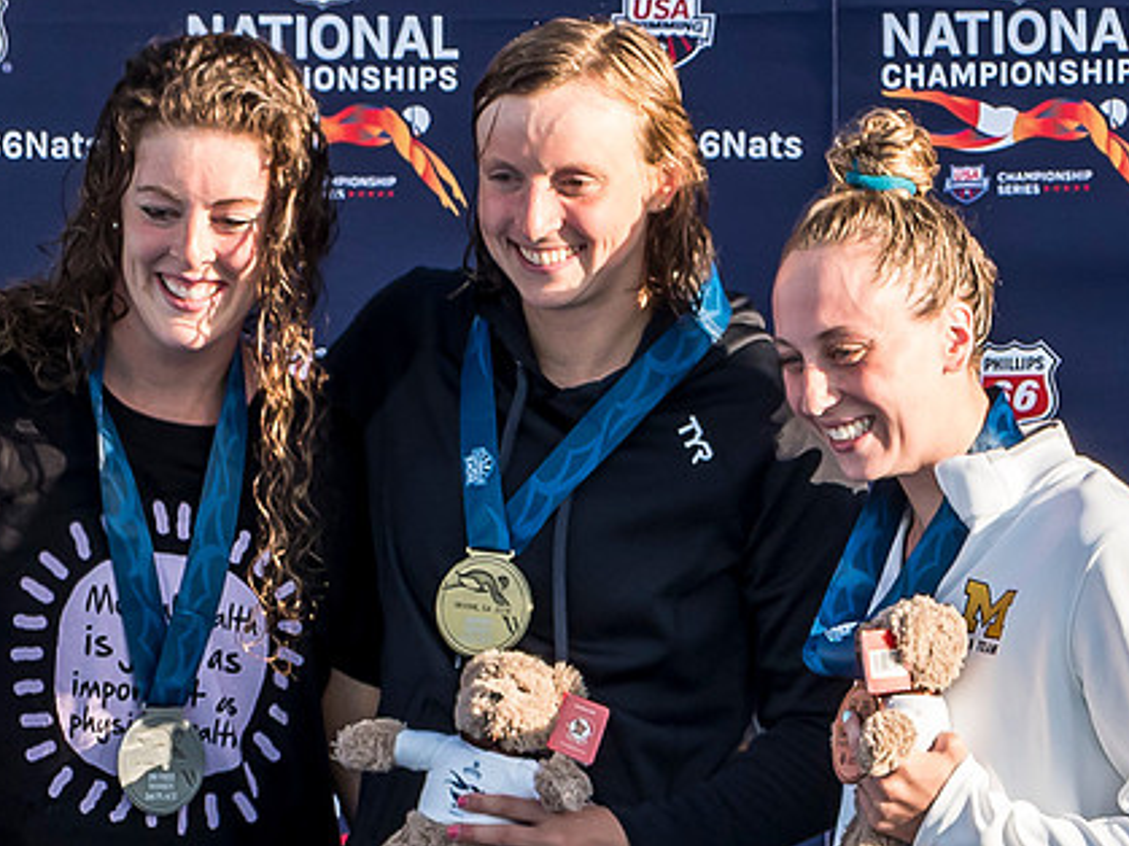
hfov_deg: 1.4
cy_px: 75
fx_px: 45648
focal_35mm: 1400
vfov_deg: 1.1
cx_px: 495
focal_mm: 200
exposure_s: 1/400
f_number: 6.3
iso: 400
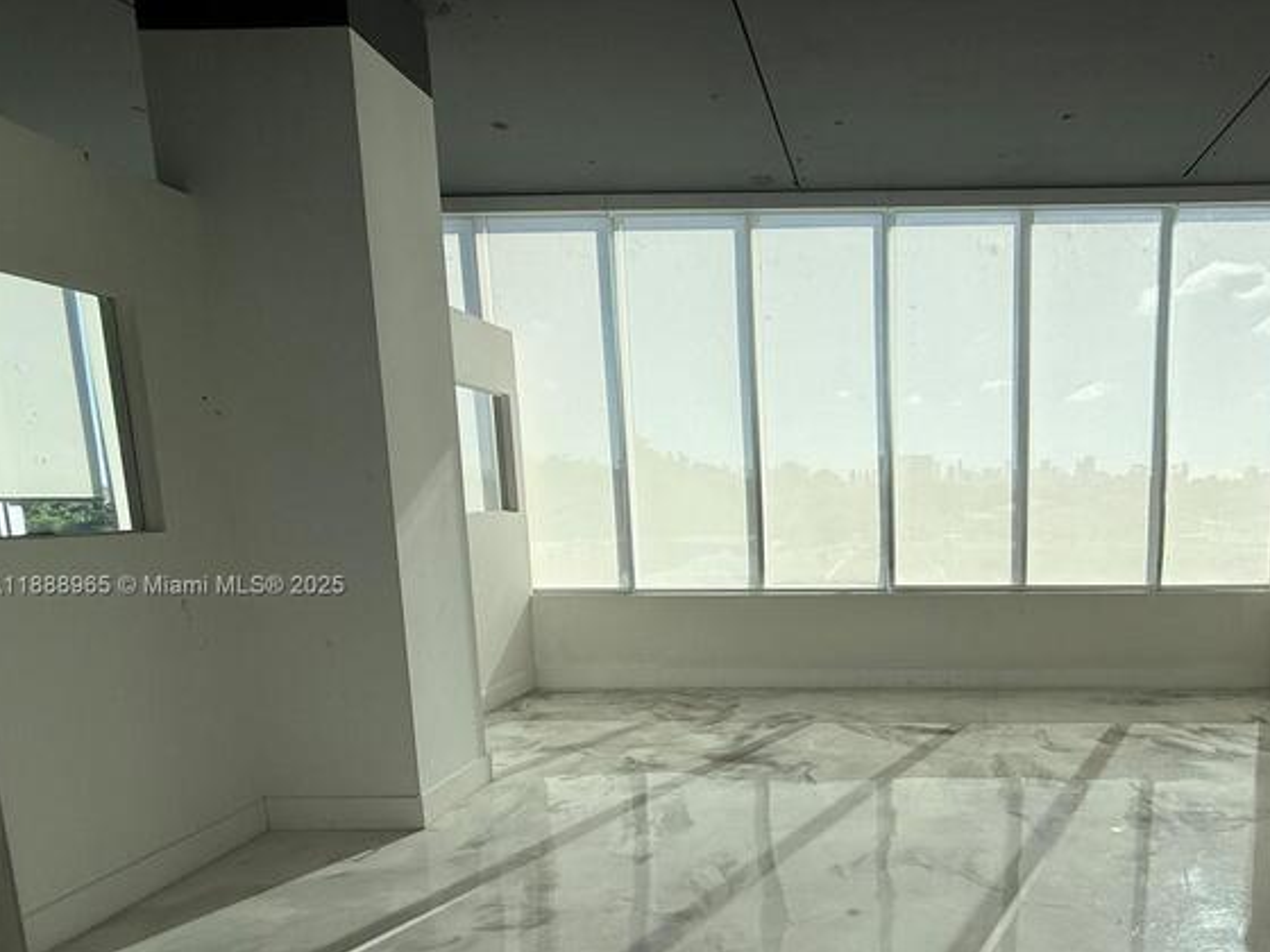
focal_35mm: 20
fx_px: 734
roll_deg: +0.9
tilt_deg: -6.8
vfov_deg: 65.1
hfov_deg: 77.9
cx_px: 889
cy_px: 587
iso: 50
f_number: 2.2
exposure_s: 1/651
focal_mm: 2.22
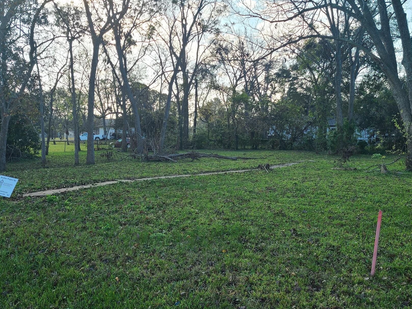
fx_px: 393
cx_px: 212
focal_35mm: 33
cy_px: 157
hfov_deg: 55.4
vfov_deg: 42.9
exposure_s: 1/707
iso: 40
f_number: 1.8
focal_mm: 5.4
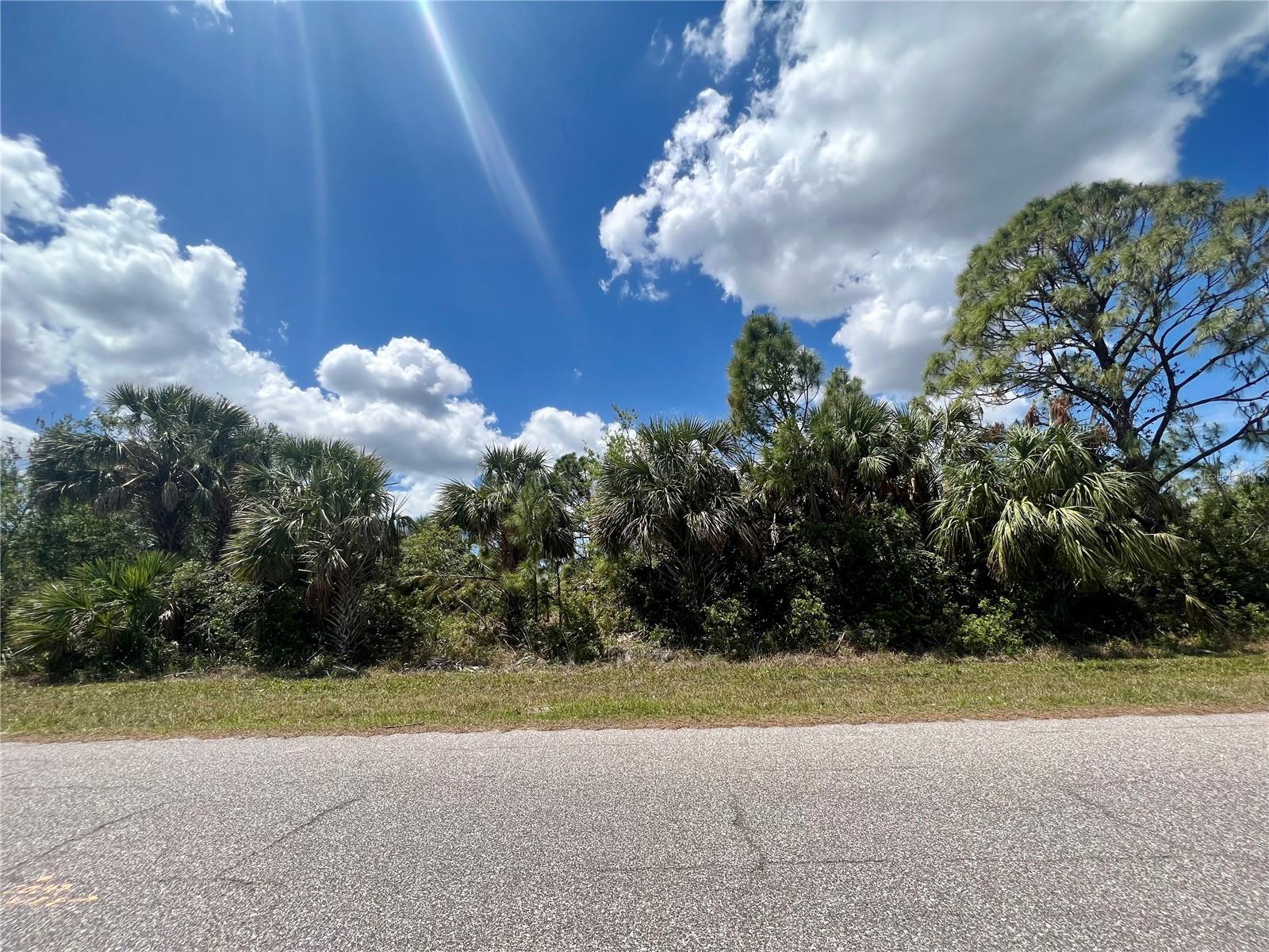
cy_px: 476
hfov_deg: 106.2
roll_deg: +2.0
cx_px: 634
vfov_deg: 89.9
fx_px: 477
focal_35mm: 13
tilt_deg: +15.1
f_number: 1.8
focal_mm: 1.57
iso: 32
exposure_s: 1/2137
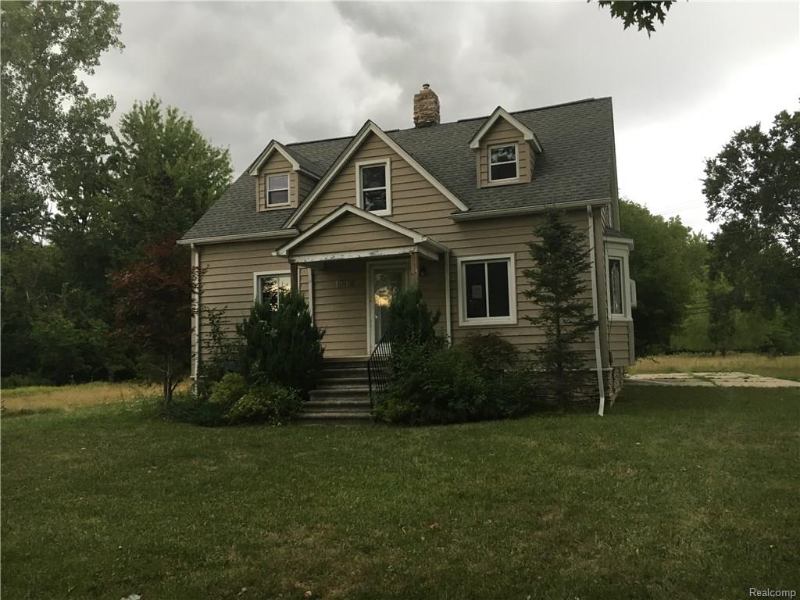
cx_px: 400
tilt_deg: +3.4
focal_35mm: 29
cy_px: 300
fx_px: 670
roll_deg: +2.4
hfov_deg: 61.7
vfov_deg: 48.2
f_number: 2.2
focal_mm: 4.15
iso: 40
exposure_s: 1/30
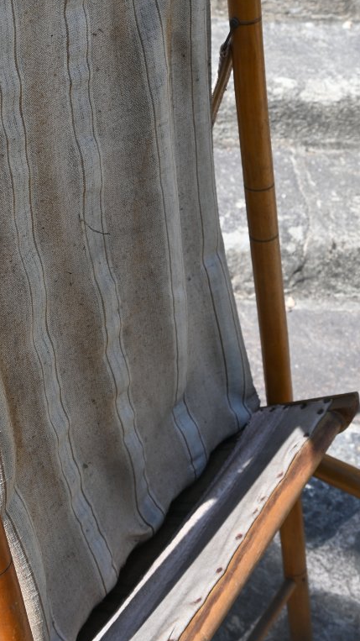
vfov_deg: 36.0
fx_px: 965
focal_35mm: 57
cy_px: 172
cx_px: 107
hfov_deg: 21.0
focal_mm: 23
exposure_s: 1/250
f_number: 6.3
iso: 100
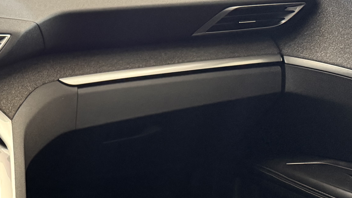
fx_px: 607
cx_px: -80
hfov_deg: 27.9
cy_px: 239
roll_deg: +1.7
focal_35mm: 65
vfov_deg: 17.6
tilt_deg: -32.7
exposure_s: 1/41
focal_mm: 6.76
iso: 800
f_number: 1.78
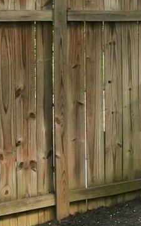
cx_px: 397
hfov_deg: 11.1
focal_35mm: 86
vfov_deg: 23.3
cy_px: 11
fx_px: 528
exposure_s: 1/80
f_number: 10
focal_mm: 10
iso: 200
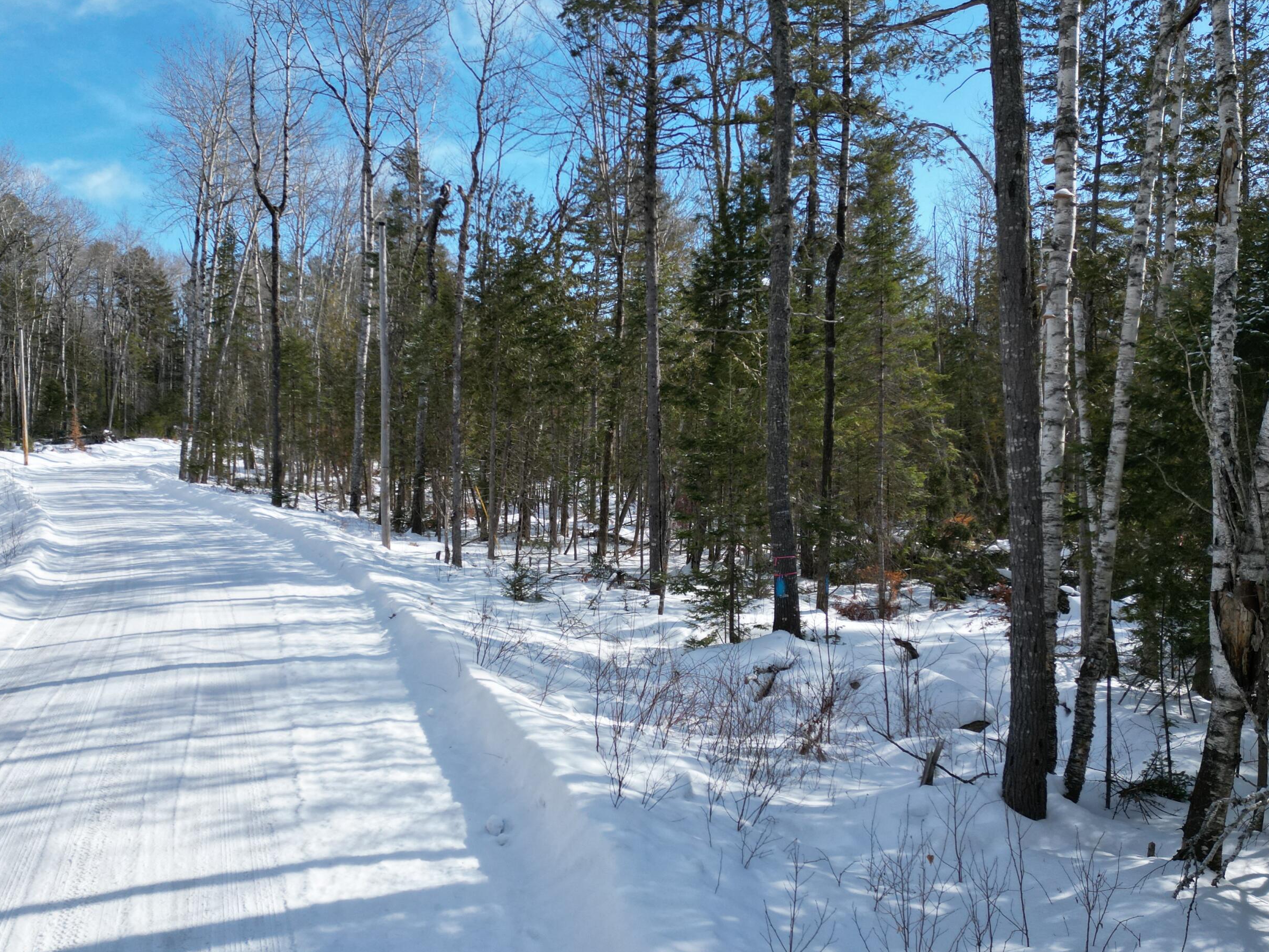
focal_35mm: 30
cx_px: 622
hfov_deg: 60.0
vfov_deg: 46.8
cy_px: 492
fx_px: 1100
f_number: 1.7
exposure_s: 1/3200
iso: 200
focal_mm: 6.72
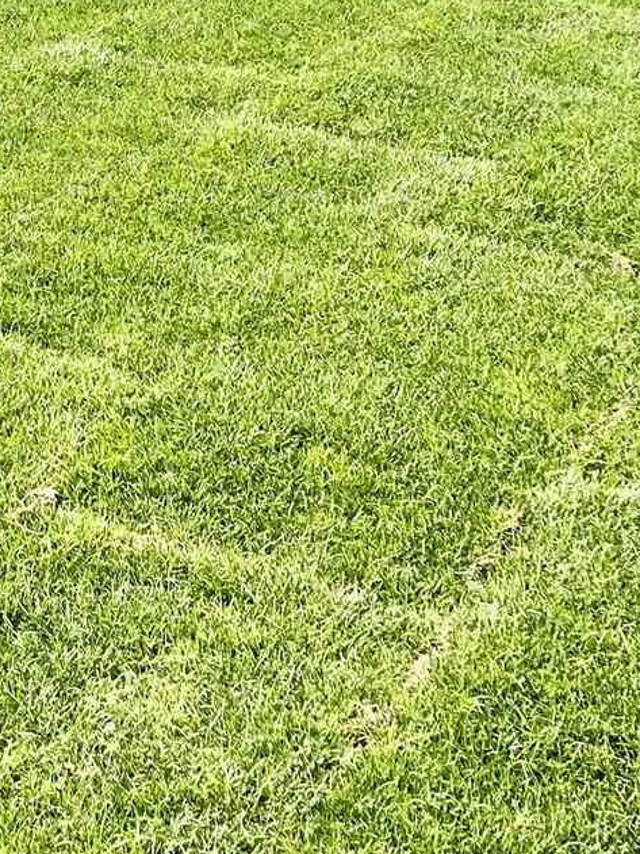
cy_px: 30
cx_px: -146
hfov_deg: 15.0
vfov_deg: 20.1
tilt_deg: -12.7
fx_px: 2343
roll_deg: -0.7
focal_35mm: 95
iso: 50
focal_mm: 5.7
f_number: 1.5
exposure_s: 1/1196
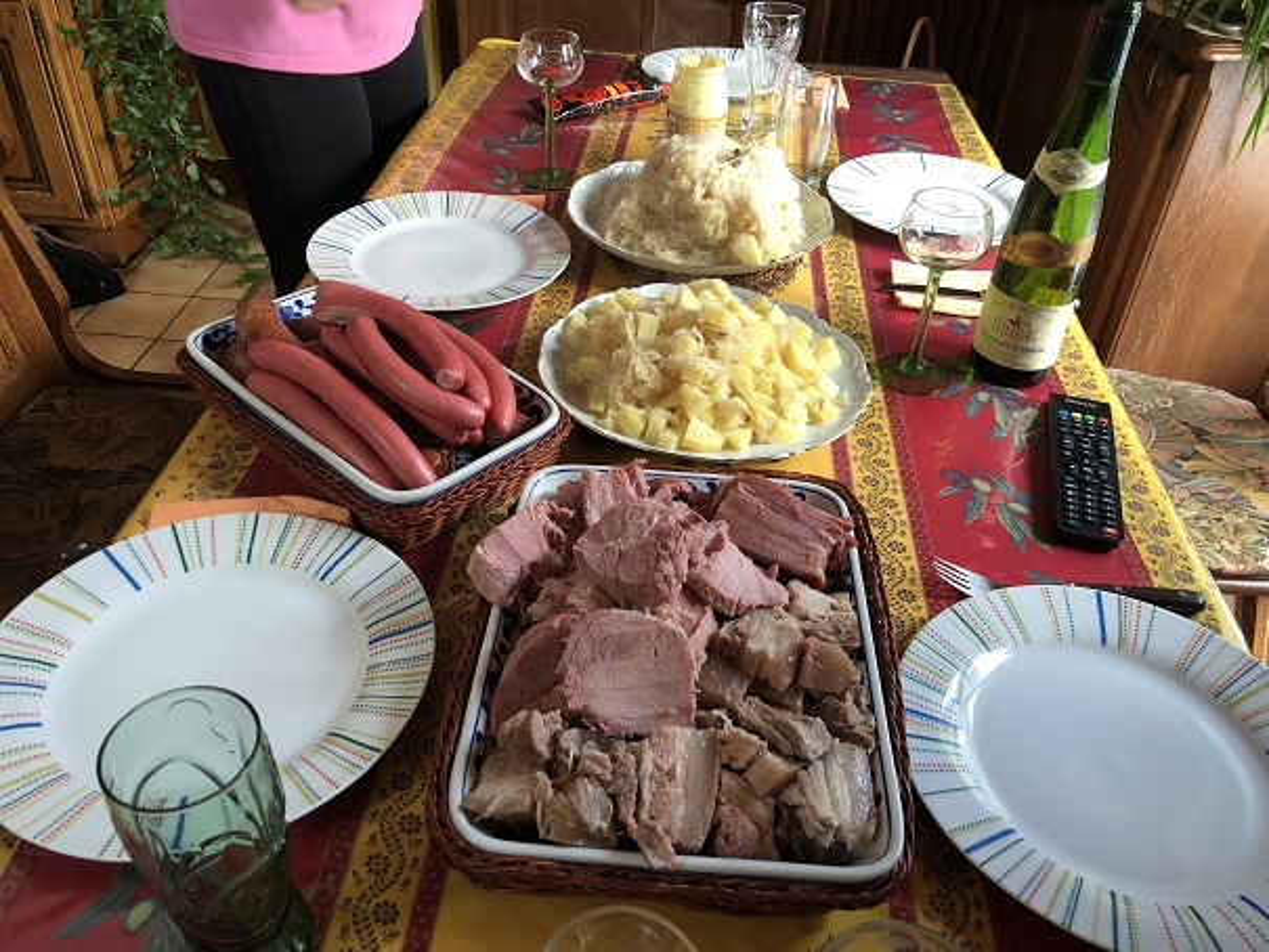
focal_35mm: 29
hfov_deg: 61.6
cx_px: 634
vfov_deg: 48.2
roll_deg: -2.9
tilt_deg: -38.6
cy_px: 476
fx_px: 1063
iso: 40
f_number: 1.8
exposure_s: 1/17
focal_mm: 3.99
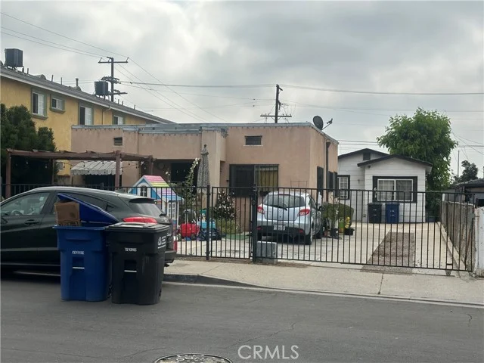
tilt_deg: +1.8
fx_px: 671
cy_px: 182
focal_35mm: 48
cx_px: 242
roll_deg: -0.1
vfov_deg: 30.3
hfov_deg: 39.7
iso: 64
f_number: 1.78
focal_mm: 6.86
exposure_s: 1/7092
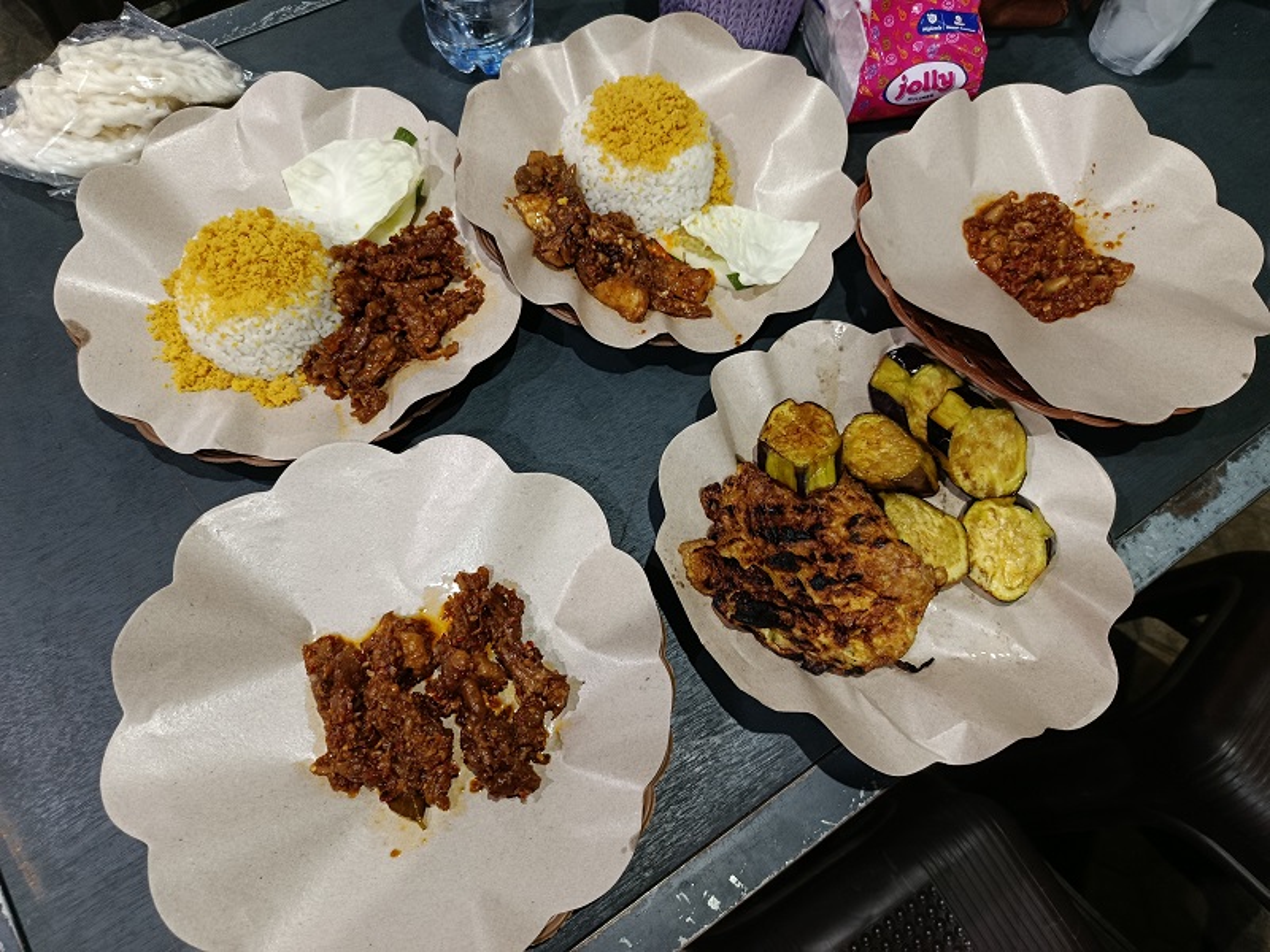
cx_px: 635
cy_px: 476
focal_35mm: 24
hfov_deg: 71.6
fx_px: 881
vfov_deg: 56.8
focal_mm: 5.24
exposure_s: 1/25
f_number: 1.7
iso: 1370
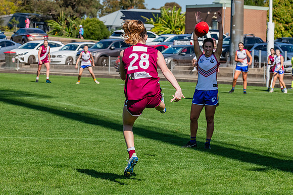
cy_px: 105
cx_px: 125
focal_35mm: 196
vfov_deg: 7.0
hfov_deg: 10.5
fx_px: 1599
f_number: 13
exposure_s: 1/1250
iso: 800
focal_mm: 170
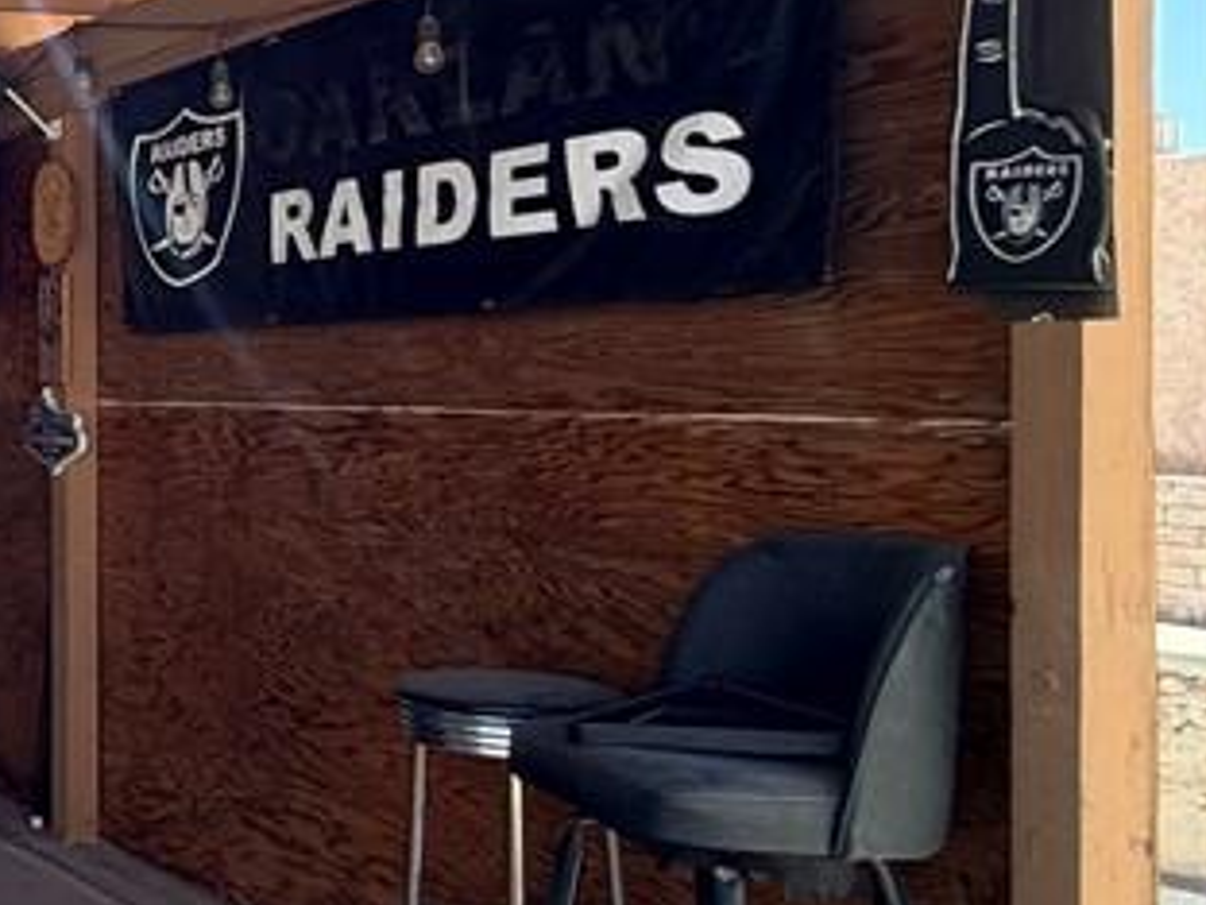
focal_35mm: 46
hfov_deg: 25.4
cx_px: -761
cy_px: 387
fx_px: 1603
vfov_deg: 31.5
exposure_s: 1/192
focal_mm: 2.22
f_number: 2.2
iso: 50
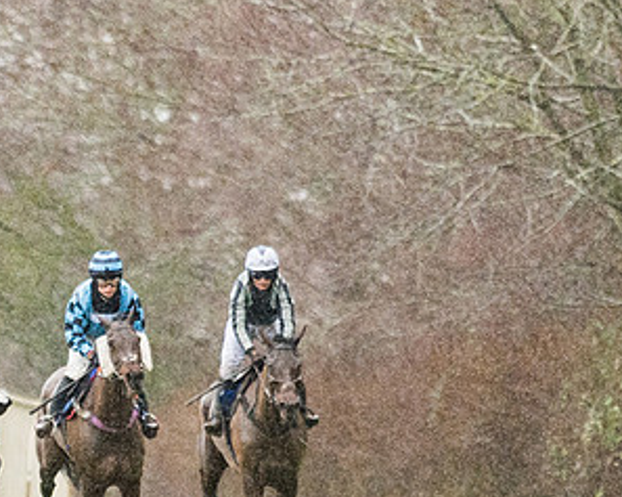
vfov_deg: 2.0
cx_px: -7
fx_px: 14400
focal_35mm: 783
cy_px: 400
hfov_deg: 2.5
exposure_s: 1/1250
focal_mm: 200
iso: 1600
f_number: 2.8
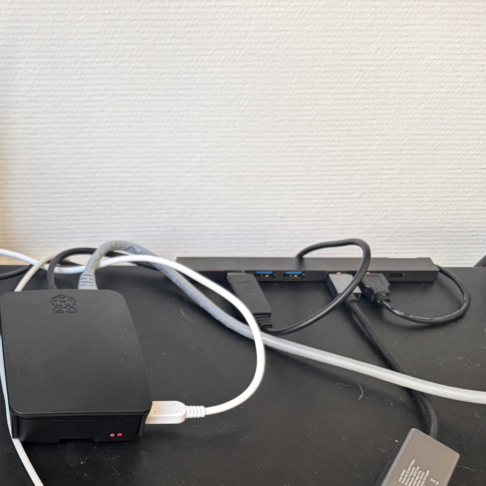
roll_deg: +0.3
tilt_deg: -42.3
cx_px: -15
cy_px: 384
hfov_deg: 31.2
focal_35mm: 50
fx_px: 794
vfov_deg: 33.1
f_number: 1.6
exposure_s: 1/96
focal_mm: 5.96
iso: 125
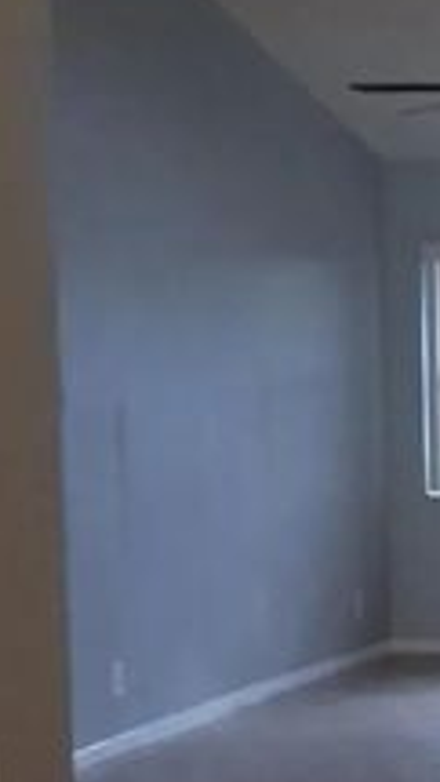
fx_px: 2239
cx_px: 920
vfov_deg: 19.5
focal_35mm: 108
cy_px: 686
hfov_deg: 10.2
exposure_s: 1/40
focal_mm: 3.08
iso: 250
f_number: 2
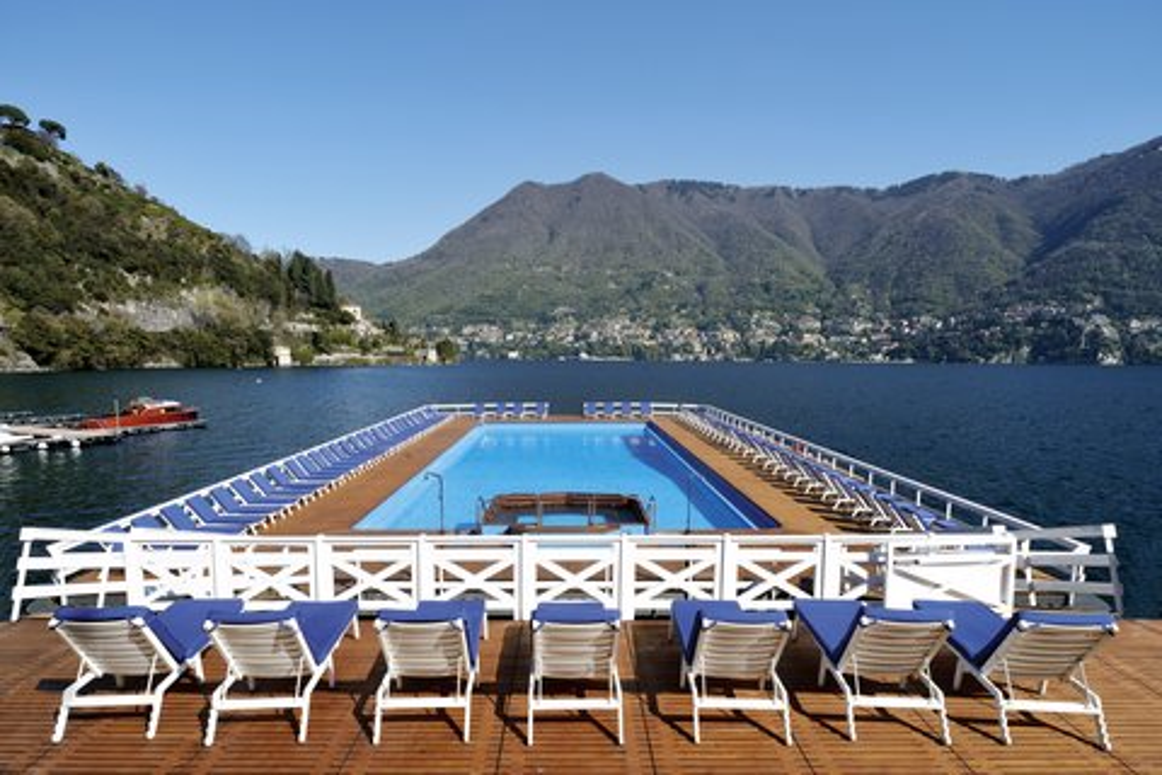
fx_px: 646
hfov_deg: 84.0
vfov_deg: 61.9
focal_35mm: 20
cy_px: 388
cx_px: 581
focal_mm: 20
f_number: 14
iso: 100
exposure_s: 1/125
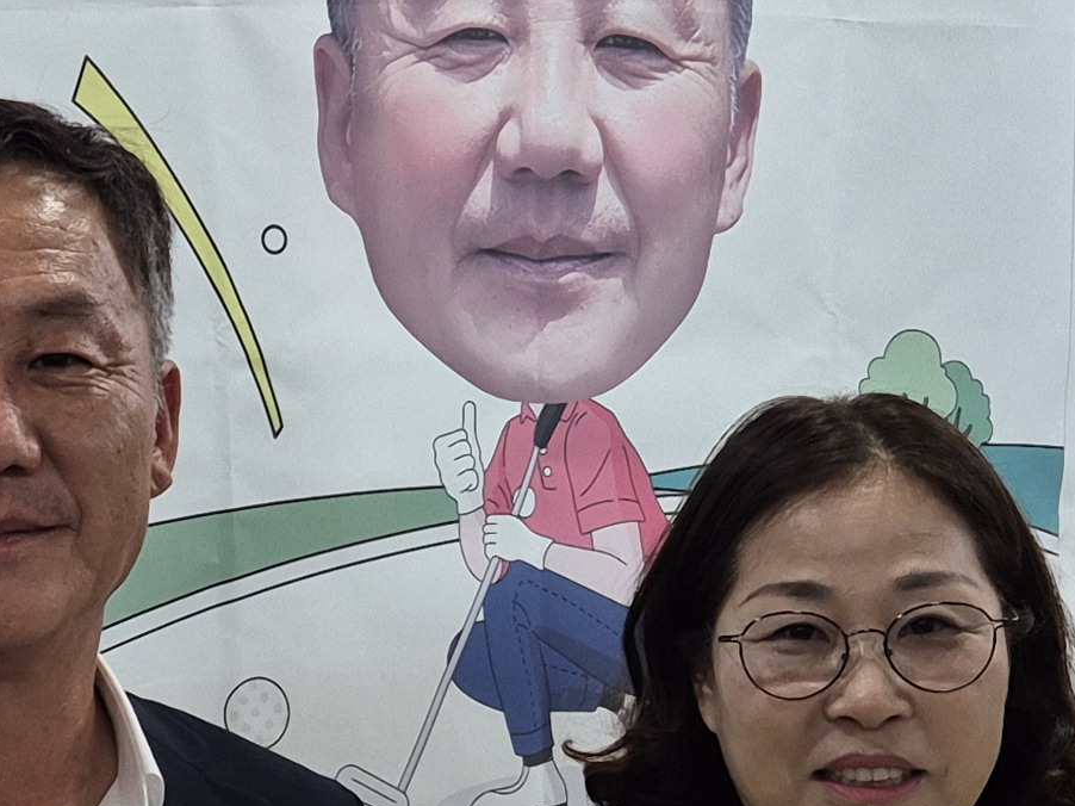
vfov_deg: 14.3
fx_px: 3167
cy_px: 757
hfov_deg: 18.5
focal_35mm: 102
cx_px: -137
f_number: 1.8
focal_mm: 5.4
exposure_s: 1/120
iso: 160
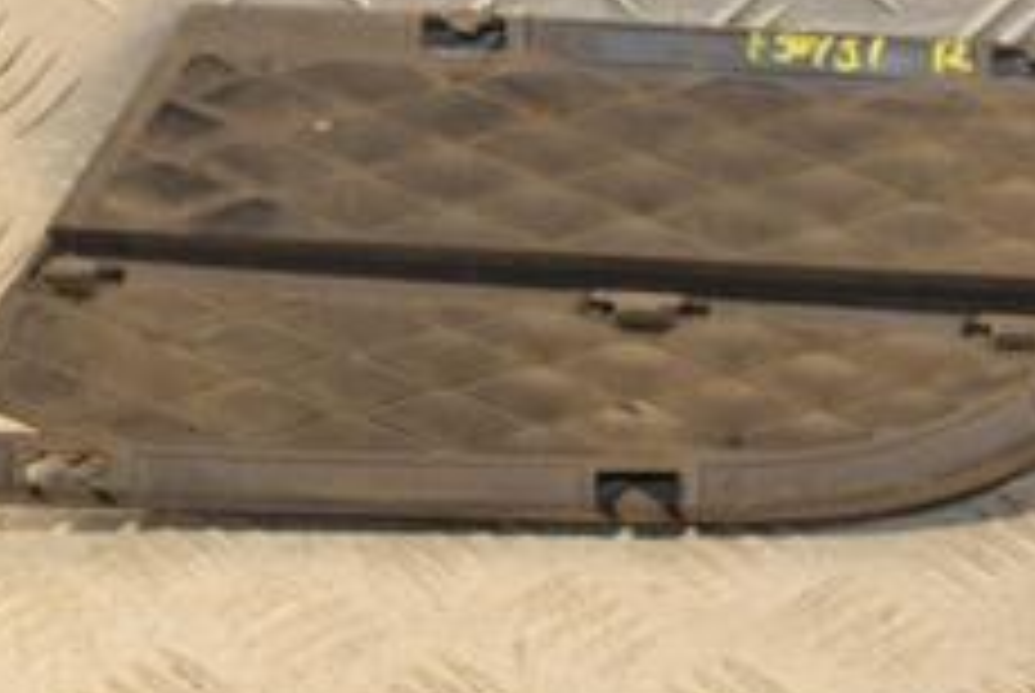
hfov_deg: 12.5
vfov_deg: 8.4
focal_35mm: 164
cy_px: 216
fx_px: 4721
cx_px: 603
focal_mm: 42
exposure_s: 1/200
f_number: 7.1
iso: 800
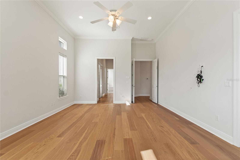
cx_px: 120
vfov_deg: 77.3
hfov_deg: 100.4
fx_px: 100
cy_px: 80
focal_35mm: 15
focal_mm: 10
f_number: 4.5
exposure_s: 1/50
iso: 400
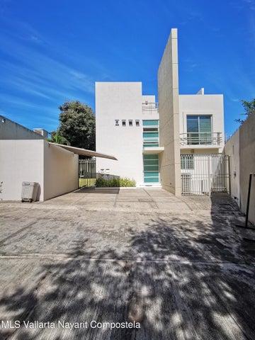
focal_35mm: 16
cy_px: 170
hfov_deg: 78.1
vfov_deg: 94.5
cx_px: 128
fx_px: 157
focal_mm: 2.35
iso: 50
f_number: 2.2
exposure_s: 1/1282
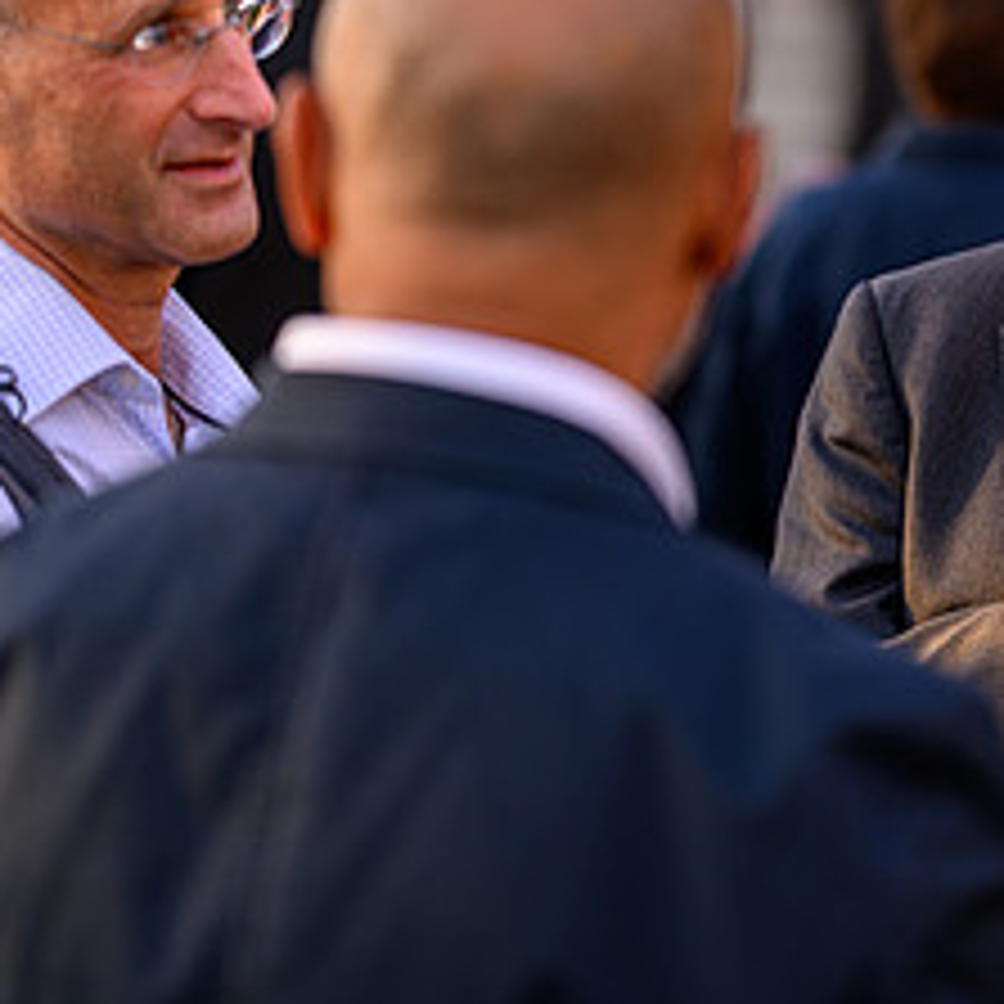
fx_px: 6268
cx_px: 950
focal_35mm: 191
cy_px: 164
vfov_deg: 9.1
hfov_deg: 9.1
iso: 64
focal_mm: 85
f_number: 1.8
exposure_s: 1/250
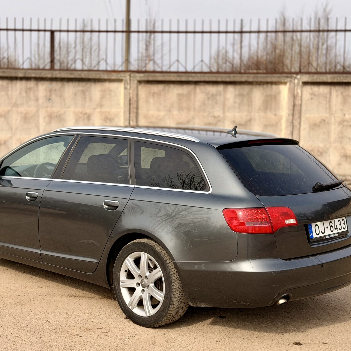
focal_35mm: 57
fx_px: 654
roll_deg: -1.2
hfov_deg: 30.0
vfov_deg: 30.0
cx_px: 153
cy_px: 176
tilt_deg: -5.8
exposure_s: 1/3378
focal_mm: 6.76
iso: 64
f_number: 1.78
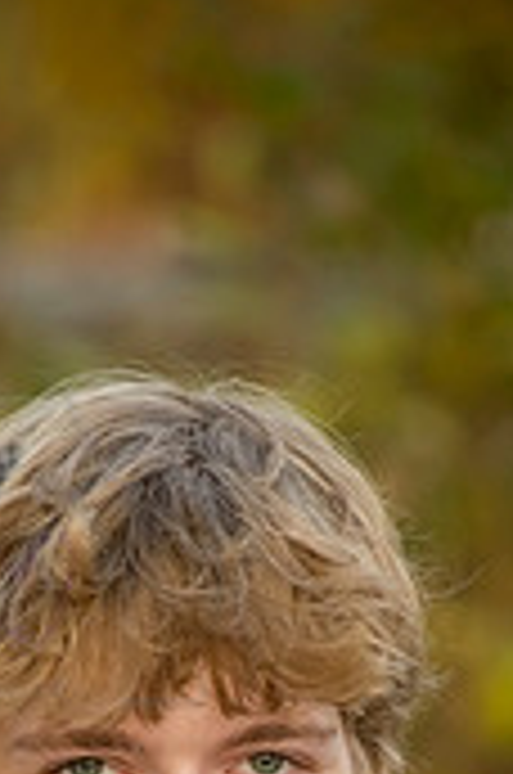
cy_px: 990
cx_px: 27
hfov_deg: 3.1
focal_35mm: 446
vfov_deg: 4.6
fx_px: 9571
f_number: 4.5
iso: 800
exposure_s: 1/400
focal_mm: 170
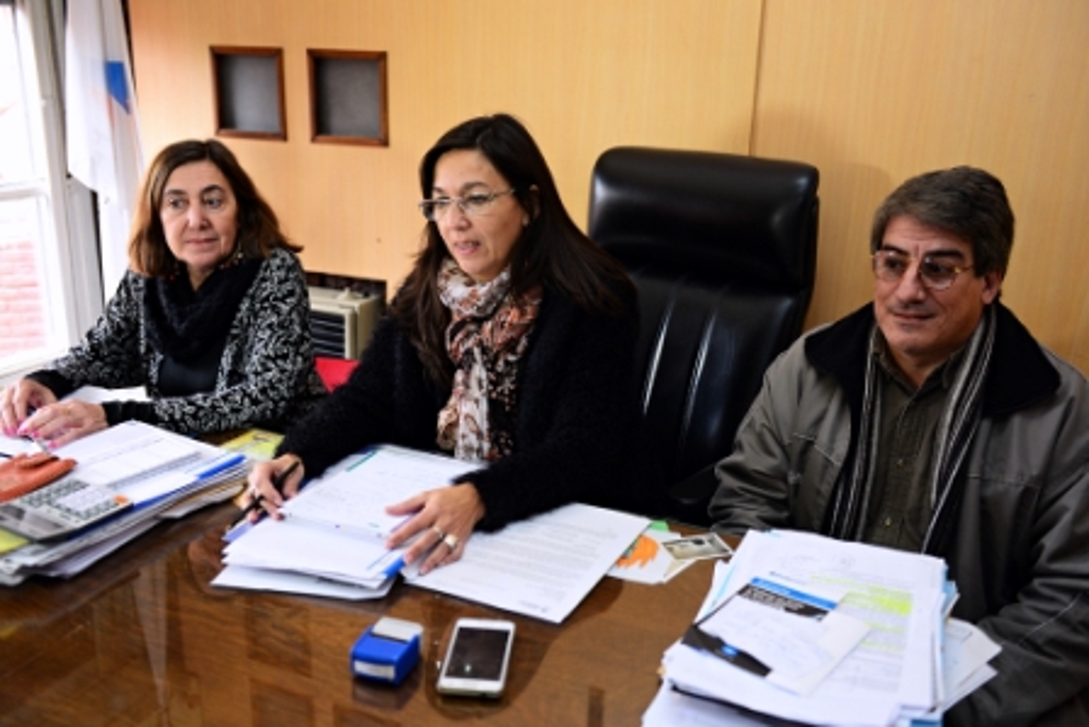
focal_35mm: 32
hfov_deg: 58.7
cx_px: 544
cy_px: 364
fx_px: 968
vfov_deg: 41.1
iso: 640
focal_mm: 32
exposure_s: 1/125
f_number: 2.8
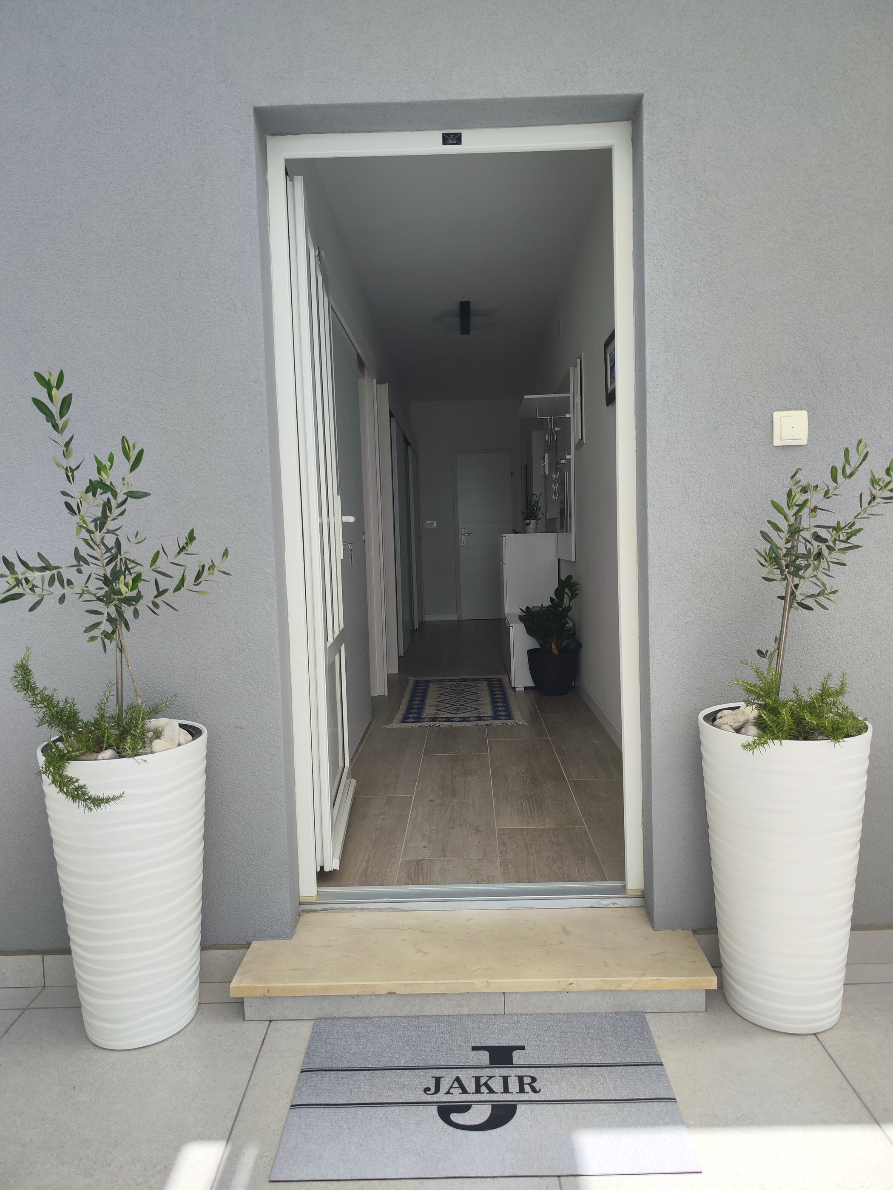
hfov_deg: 58.9
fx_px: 791
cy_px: 595
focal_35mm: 23
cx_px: 446
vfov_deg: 73.9
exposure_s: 1/462
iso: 50
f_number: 1.69
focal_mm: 7.01
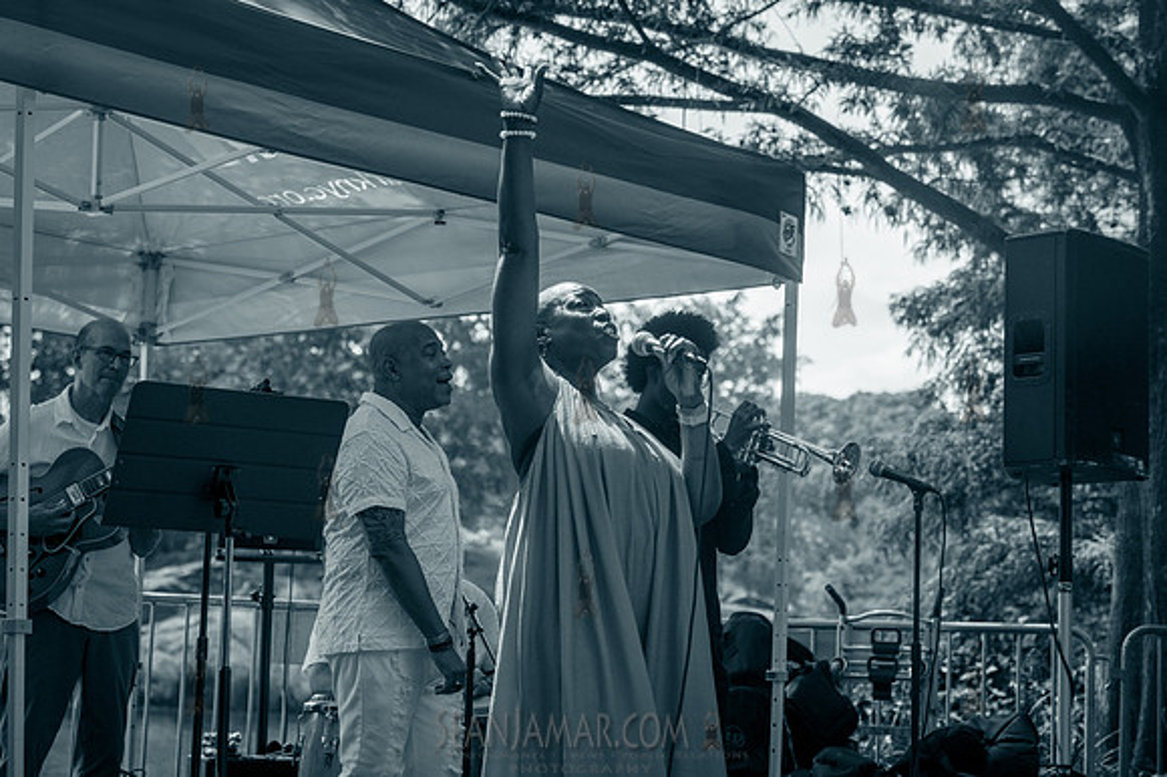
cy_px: 388
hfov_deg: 26.0
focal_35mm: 78
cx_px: 584
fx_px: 2527
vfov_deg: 17.5
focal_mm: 78
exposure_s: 1/2000
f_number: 4.5
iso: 640
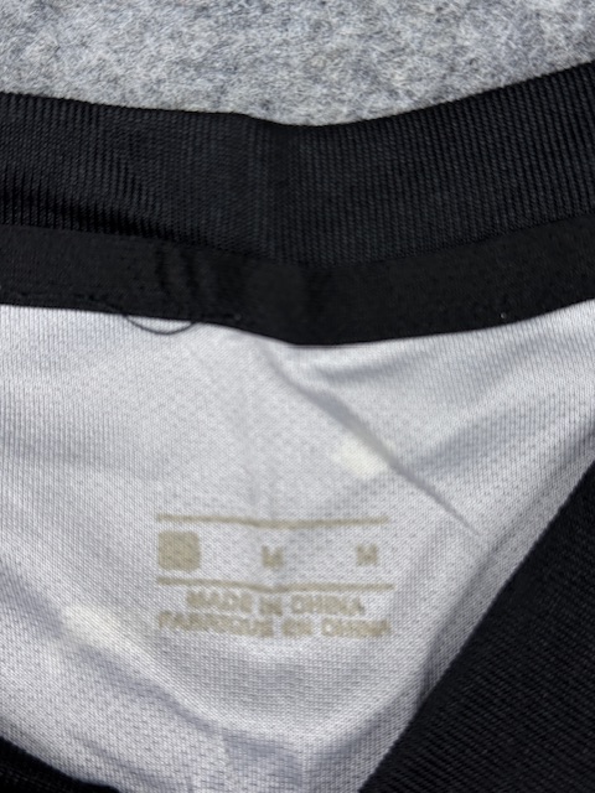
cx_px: 298
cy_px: 396
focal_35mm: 48
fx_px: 1100
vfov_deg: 39.7
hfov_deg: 30.3
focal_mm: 6.76
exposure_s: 1/121
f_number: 1.78
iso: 50
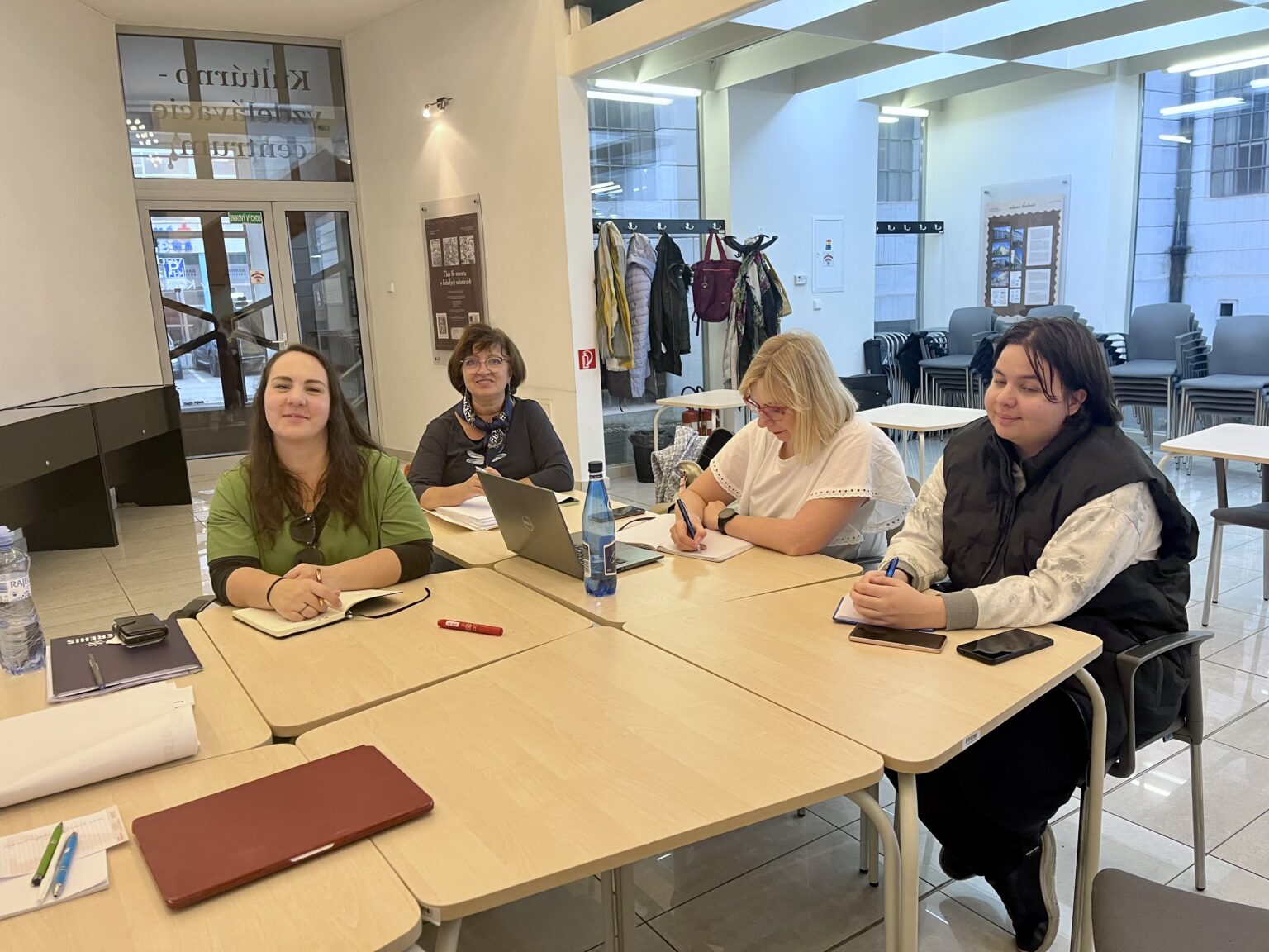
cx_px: 634
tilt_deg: -11.0
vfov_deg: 53.1
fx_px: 953
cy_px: 476
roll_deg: +4.7
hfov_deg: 67.3
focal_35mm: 26
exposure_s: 1/50
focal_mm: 5.1
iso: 100
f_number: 1.6
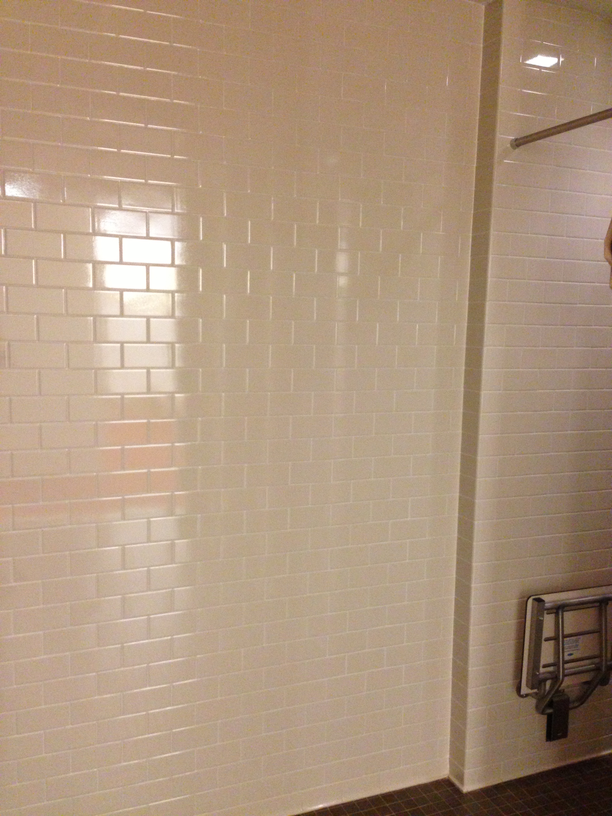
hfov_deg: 42.9
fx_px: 778
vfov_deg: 55.4
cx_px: 306
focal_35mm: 33
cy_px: 408
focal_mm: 4.13
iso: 400
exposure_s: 1/20
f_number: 2.4
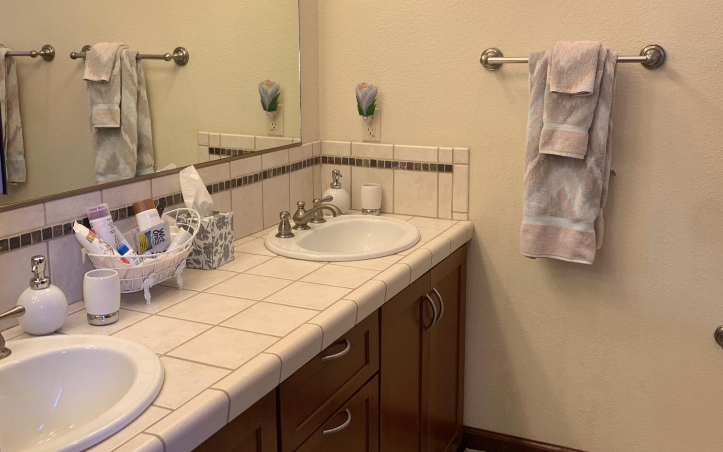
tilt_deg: -9.7
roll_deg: +0.9
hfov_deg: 52.8
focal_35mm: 37
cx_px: 363
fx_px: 729
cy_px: 194
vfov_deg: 34.4
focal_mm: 4.25
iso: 50
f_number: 1.8
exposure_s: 1/60
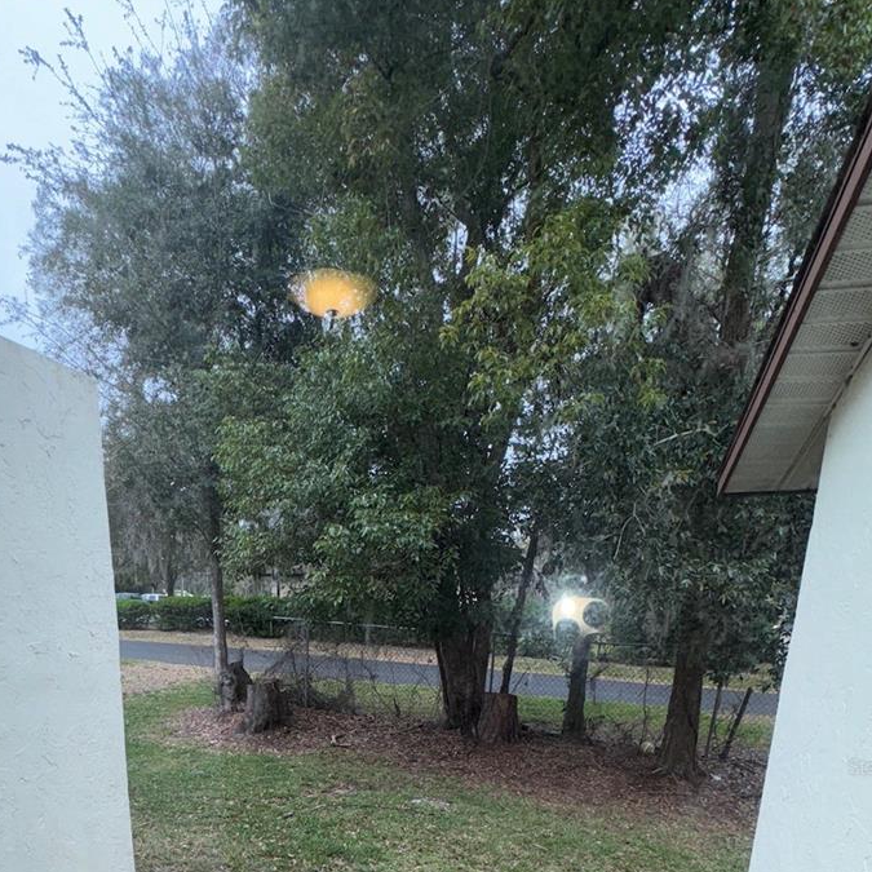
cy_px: 766
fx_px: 627
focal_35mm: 22
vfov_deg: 60.3
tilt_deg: -13.1
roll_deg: -0.5
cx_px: 359
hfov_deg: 69.1
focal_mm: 2.22
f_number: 2.2
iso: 32
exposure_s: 1/209
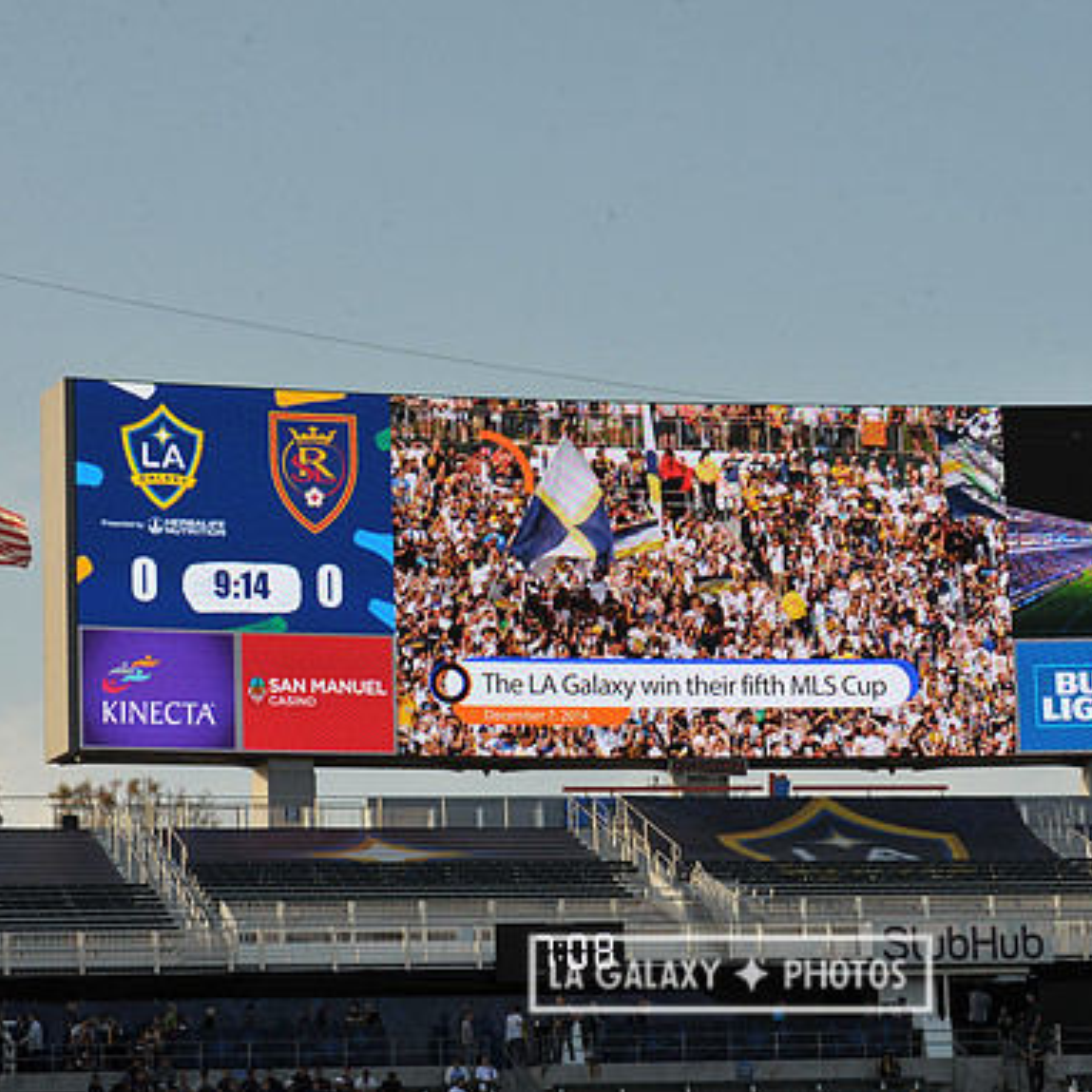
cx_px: 730
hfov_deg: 12.9
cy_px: 545
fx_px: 4818
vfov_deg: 12.9
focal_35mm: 135
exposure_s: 1/500
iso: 400
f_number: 11
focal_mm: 105
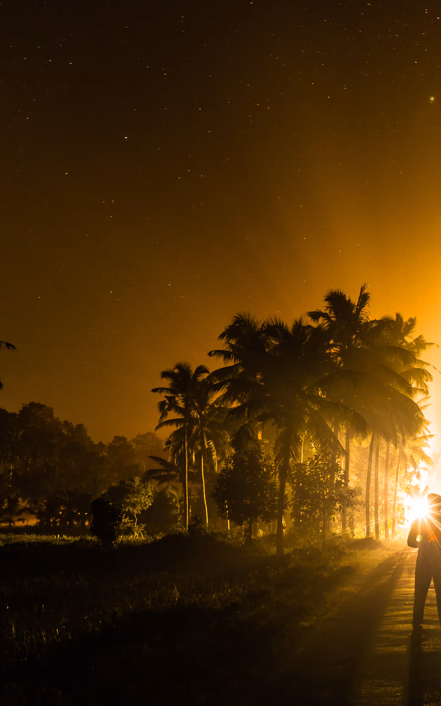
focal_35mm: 44
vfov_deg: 45.2
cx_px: 432
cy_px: 305
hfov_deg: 27.7
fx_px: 846
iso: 160
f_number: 4
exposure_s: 30
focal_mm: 24
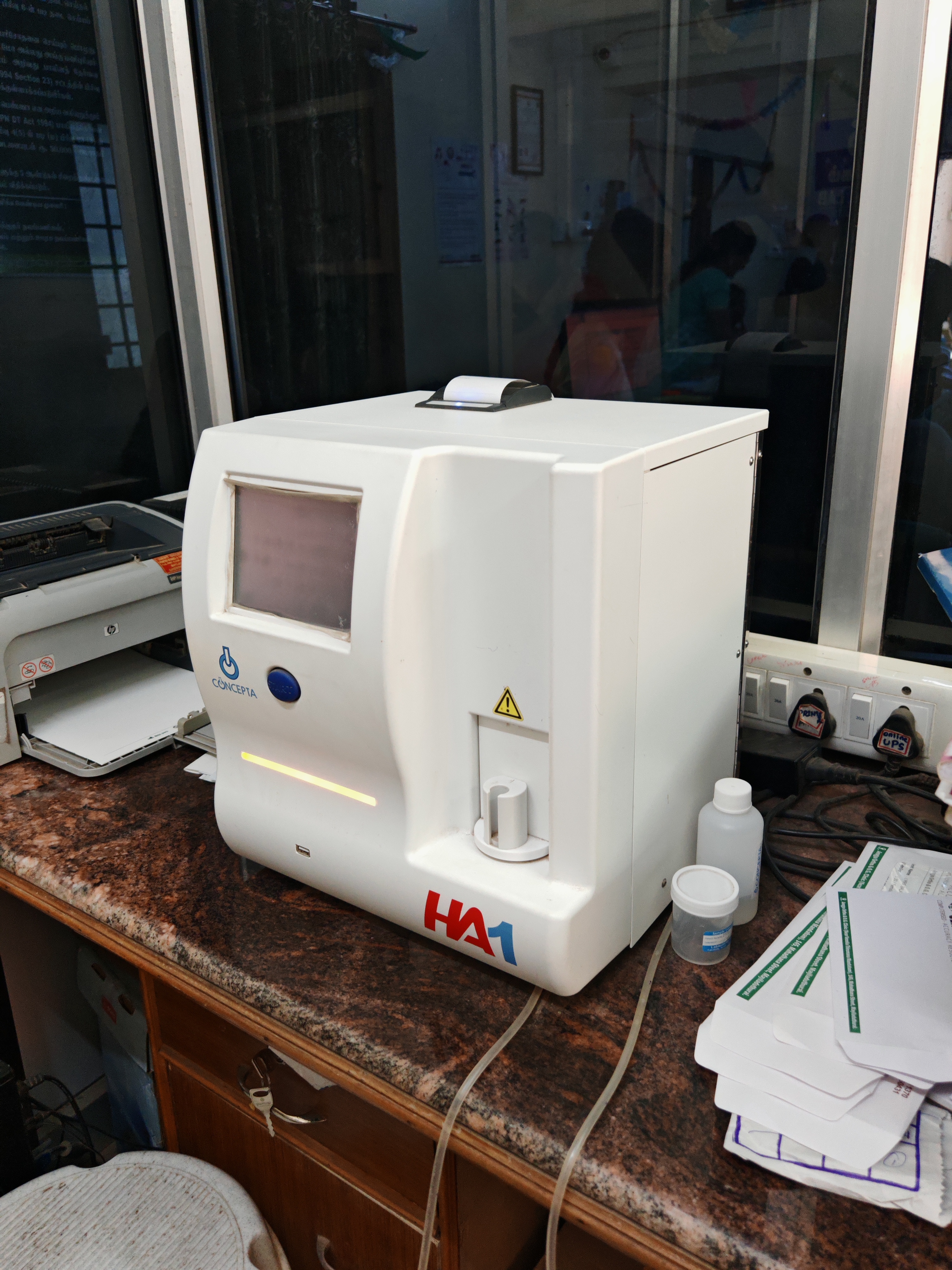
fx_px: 990
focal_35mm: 27
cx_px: 476
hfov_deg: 51.4
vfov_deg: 65.3
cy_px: 635
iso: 500
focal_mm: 6.67
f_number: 1.9
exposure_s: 1/50
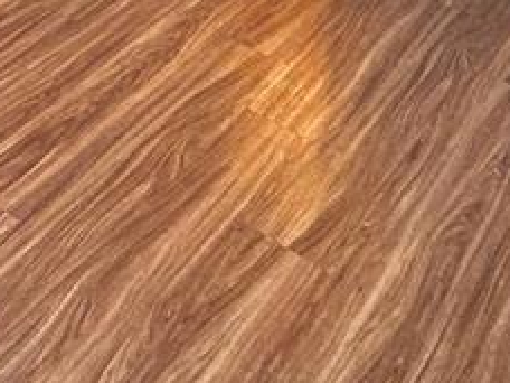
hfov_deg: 27.8
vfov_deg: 16.8
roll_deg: -0.1
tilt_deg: -8.1
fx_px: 928
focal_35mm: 63
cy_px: -399
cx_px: -65
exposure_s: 1/120
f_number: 2.2
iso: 100
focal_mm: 2.22
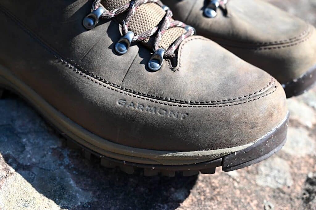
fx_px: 474
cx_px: 158
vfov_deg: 25.0
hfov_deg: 36.9
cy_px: 105
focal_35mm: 54
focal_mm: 54
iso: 125
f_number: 5.6
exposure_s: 1/250
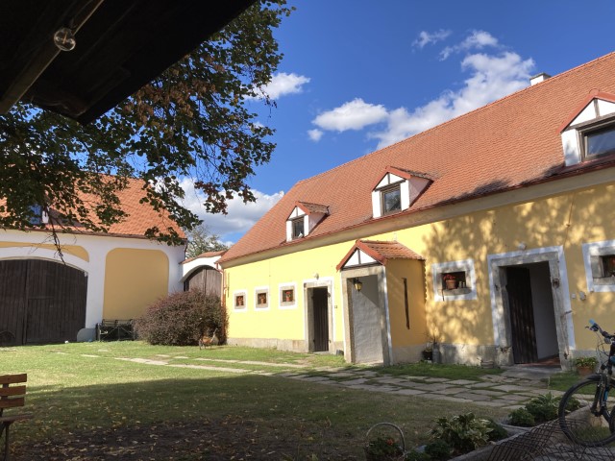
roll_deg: +1.5
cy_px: 230
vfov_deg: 49.7
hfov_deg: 63.4
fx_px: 497
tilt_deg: +11.1
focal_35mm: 28
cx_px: 308
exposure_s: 1/1799
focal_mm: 3.99
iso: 20
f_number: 1.8
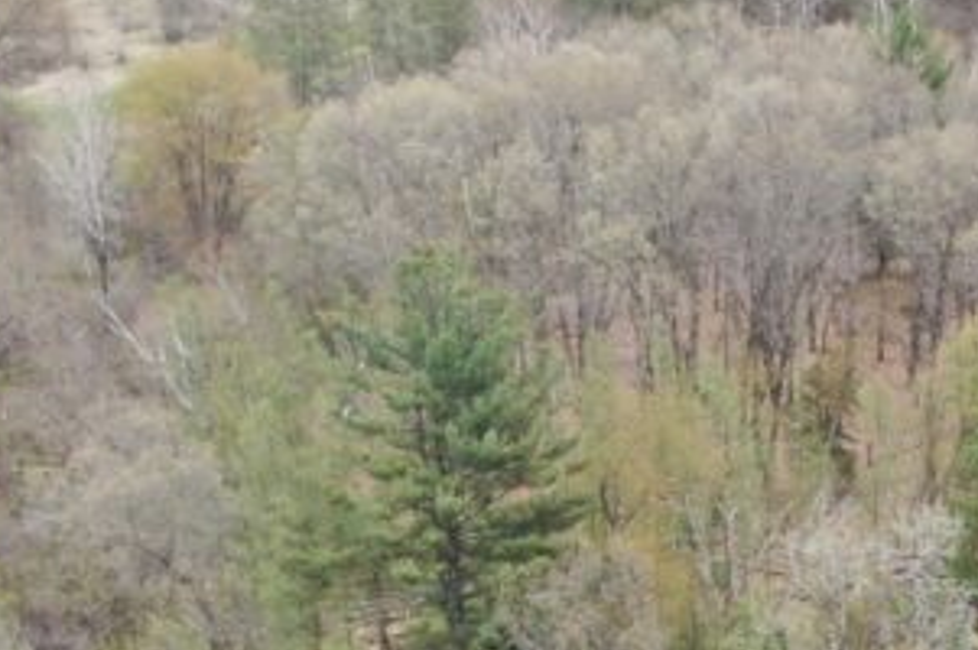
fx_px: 2307
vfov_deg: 15.7
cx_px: 842
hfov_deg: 23.4
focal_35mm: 85
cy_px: 653
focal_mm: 4.39
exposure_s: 1/320
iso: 110
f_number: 2.8
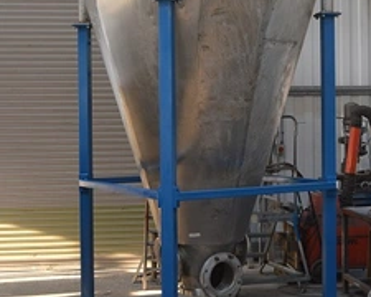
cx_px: 200
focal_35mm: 60
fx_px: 659
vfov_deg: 25.3
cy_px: 119
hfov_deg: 31.4
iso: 500
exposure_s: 1/60
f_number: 3.8
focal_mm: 24
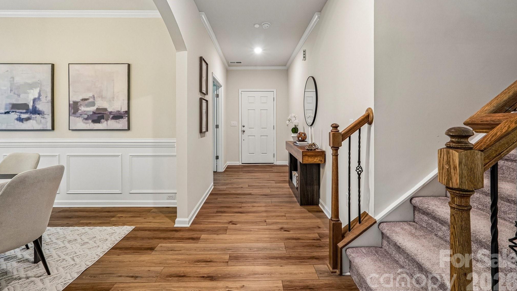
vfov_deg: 66.7
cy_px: 124
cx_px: 258
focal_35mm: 16
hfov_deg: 99.4
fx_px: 219
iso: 400
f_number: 8
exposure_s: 1/3.33
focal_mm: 10
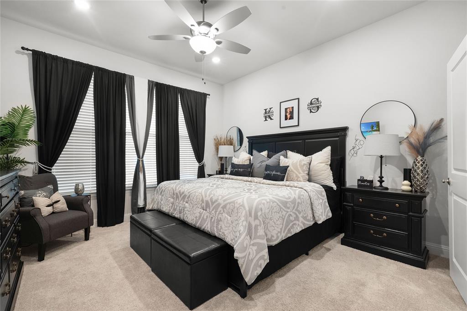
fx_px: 195
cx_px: 234
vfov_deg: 77.3
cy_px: 156
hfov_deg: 100.4
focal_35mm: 15
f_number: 9
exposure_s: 1/4
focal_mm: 15
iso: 500
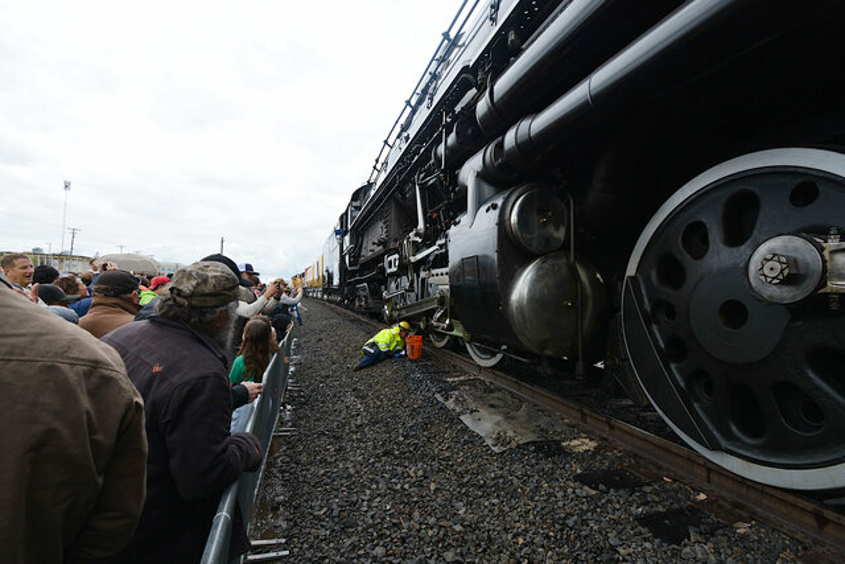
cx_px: 422
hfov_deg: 100.4
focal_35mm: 15
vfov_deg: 77.4
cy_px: 282
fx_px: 352
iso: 200
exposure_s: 1/250
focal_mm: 10
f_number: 8
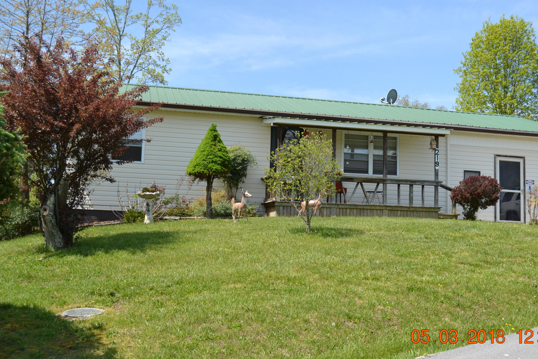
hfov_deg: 43.5
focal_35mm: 45
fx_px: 672
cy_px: 161
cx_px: 310
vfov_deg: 29.8
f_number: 5.6
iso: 400
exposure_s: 1/1250
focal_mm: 26
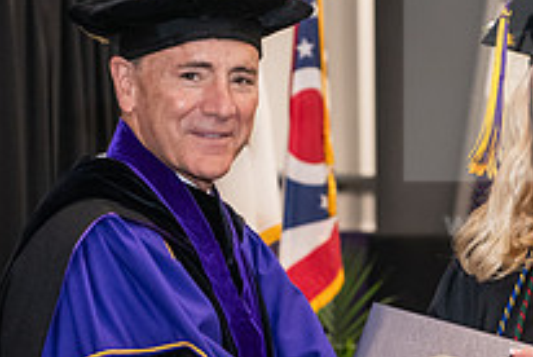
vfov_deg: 7.0
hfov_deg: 10.4
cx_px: 326
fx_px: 2921
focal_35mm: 197
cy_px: 278
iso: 2500
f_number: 5
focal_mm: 70
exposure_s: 1/125
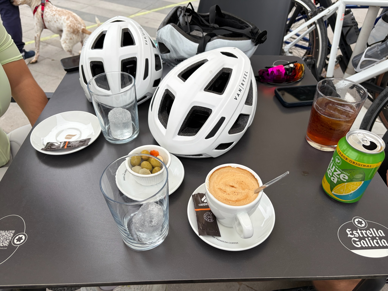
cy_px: 146
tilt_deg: -40.5
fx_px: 291
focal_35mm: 26
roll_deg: -1.0
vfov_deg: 53.1
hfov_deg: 67.3
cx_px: 194
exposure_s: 1/820
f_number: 1.6
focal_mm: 5.96
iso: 50
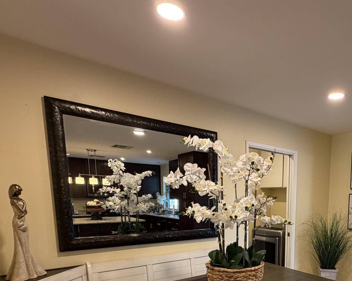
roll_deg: -0.7
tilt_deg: -9.1
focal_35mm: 27
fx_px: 281
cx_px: 272
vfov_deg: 48.5
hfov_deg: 59.9
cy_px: 244
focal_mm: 2.22
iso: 250
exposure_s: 1/60
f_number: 2.2
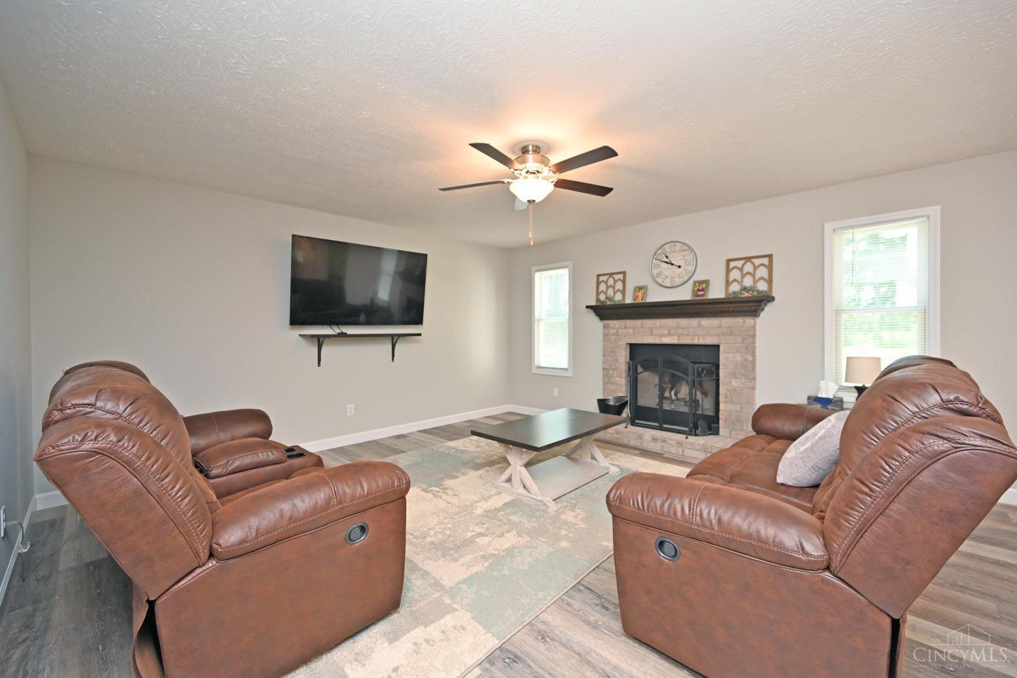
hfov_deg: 104.3
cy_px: 339
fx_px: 395
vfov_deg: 81.2
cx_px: 508
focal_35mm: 14
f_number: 4
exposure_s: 1/60
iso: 500
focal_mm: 14
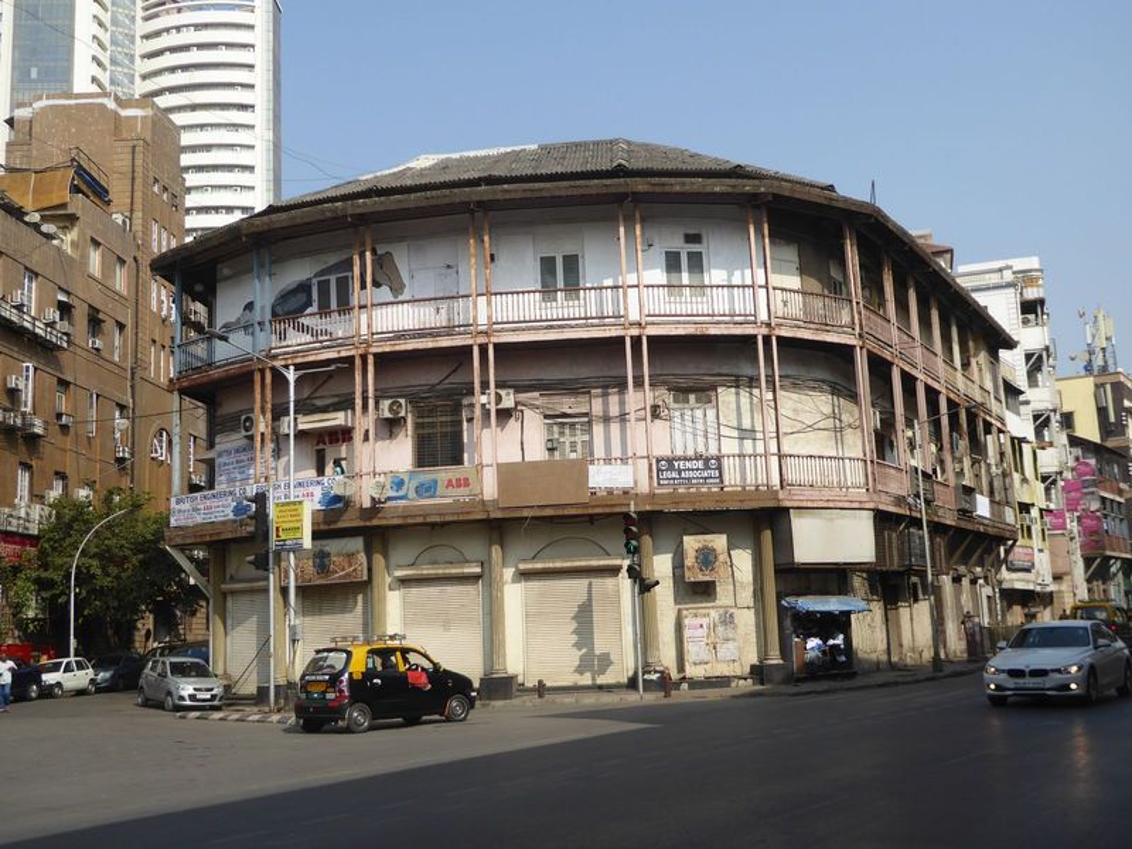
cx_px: 566
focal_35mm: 39
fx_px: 1275
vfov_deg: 36.8
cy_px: 424
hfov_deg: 47.9
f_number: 3.7
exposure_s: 1/800
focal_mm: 6.7
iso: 80
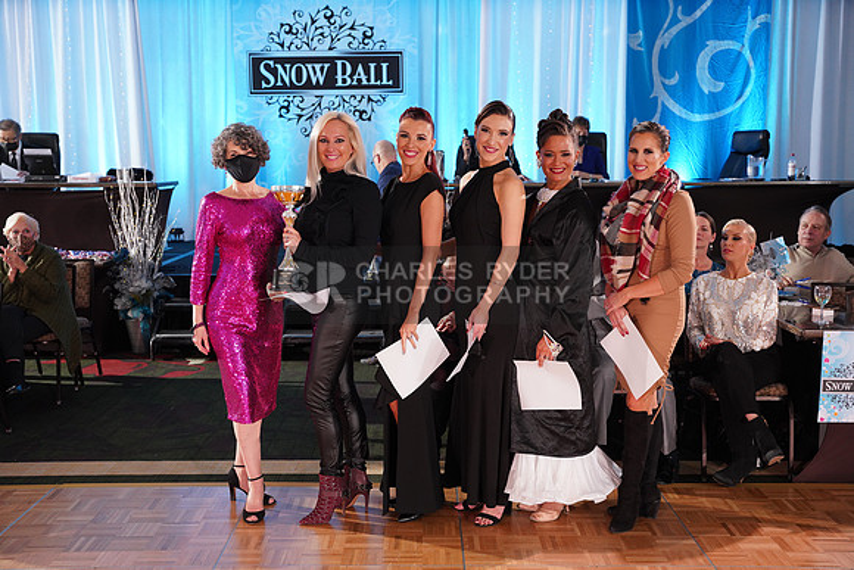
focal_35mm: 42
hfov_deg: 45.9
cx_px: 427
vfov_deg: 31.6
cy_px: 285
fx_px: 1008
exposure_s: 1/200
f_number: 3.5
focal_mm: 42.5
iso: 1600
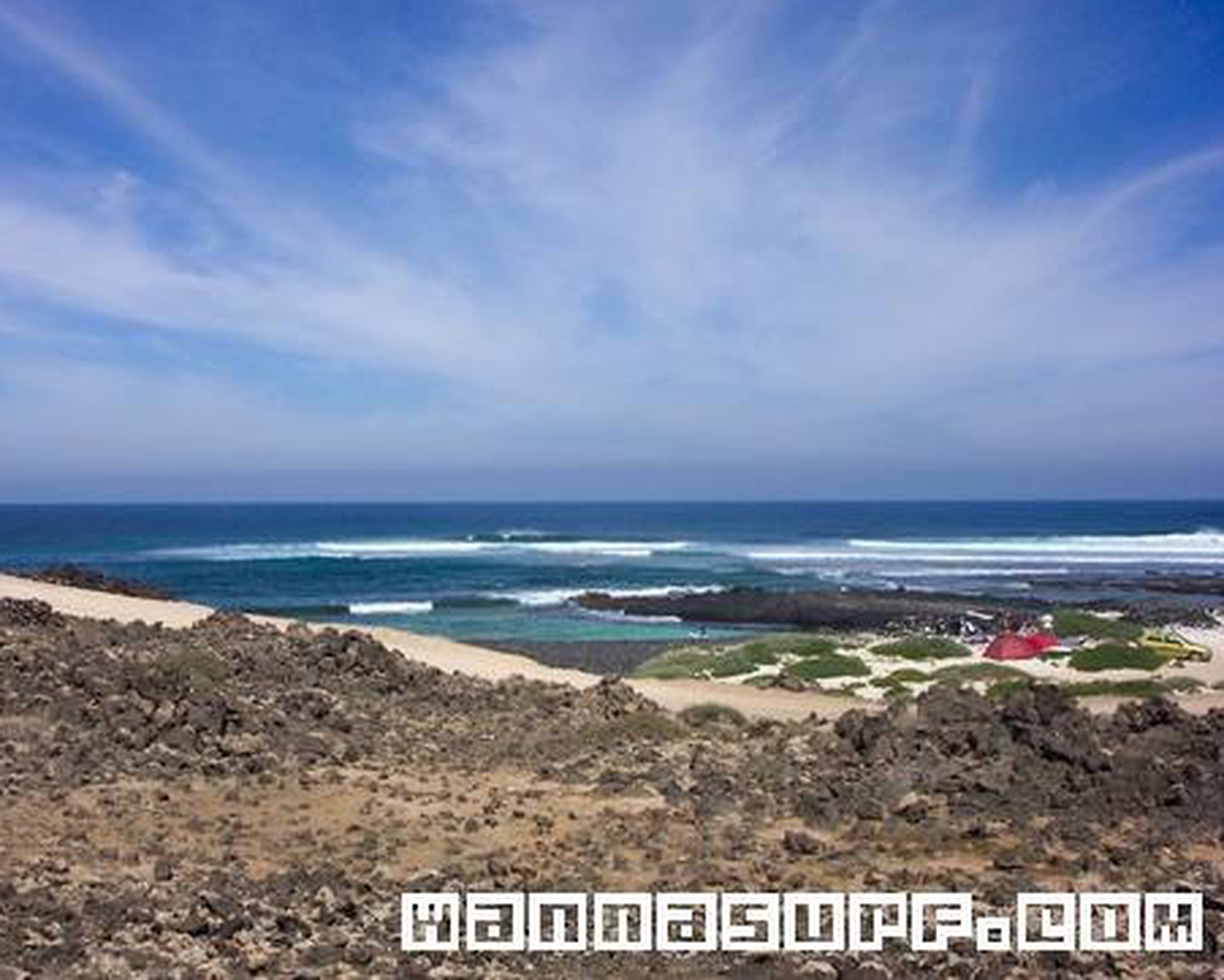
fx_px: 1449
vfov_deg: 37.4
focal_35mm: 40
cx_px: 501
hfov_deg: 45.6
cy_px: 489
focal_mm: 7.5
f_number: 9.5
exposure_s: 1/350
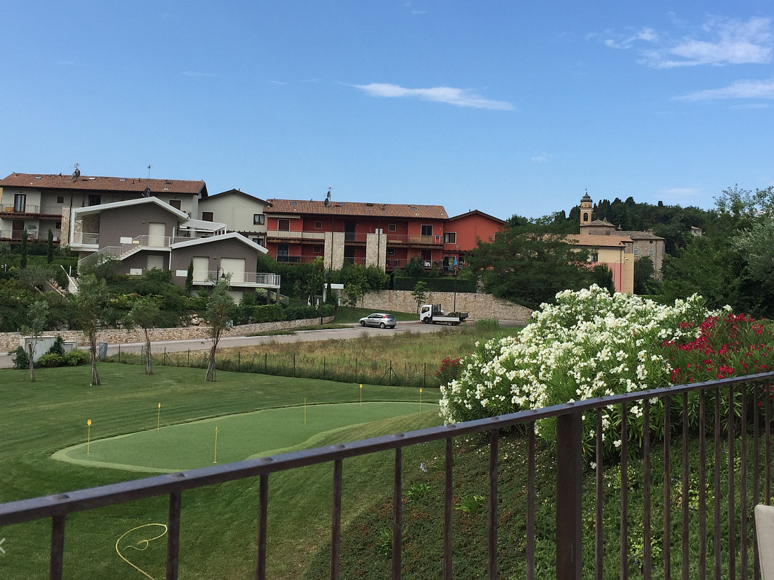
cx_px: 374
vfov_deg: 35.9
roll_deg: -3.7
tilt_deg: +3.8
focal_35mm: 40
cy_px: 241
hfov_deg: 46.8
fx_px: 894
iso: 32
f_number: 2.2
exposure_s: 1/1099
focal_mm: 4.15
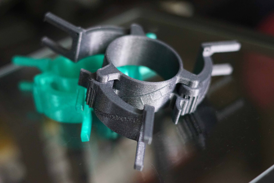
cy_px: 92
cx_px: 137
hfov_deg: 27.0
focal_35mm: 75
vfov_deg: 18.2
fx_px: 571
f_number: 2.2
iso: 3200
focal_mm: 50
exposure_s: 1/160
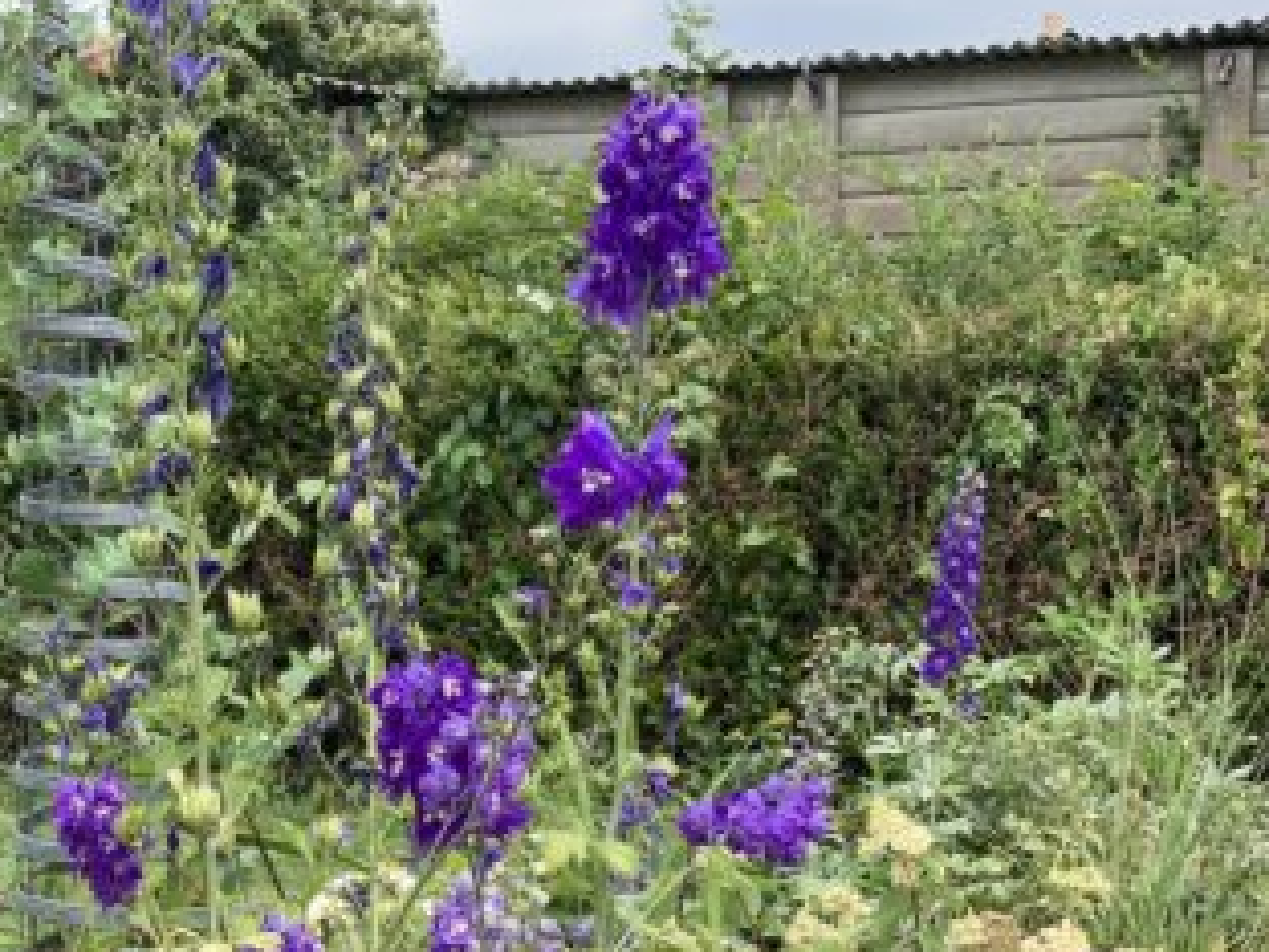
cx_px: 427
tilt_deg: -9.2
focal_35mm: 69
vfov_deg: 20.5
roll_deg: -0.1
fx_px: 2529
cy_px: 989
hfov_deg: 28.0
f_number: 1.8
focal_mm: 3.99
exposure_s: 1/676
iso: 20
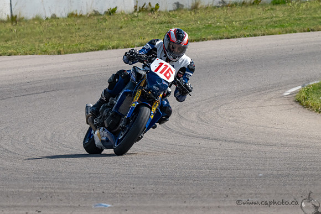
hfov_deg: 2.7
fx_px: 6756
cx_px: 118
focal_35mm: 758
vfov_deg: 1.8
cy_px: 100
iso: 1250
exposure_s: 1/1250
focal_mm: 600
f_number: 16
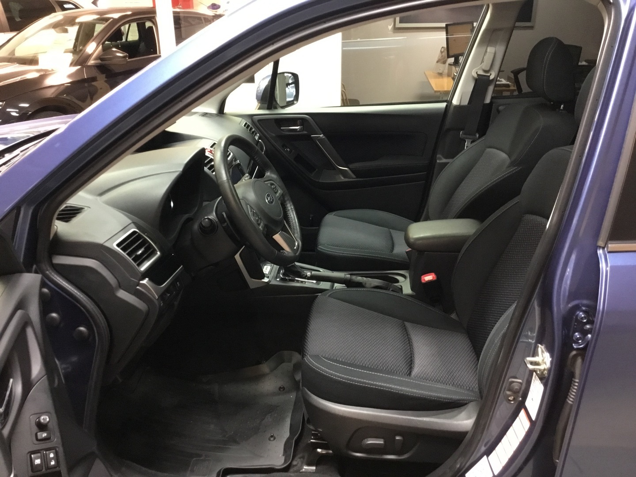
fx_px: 570
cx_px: 318
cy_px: 238
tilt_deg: -22.4
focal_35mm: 31
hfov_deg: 58.4
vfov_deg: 45.4
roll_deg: +1.8
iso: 250
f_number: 2.4
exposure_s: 1/20
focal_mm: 3.3
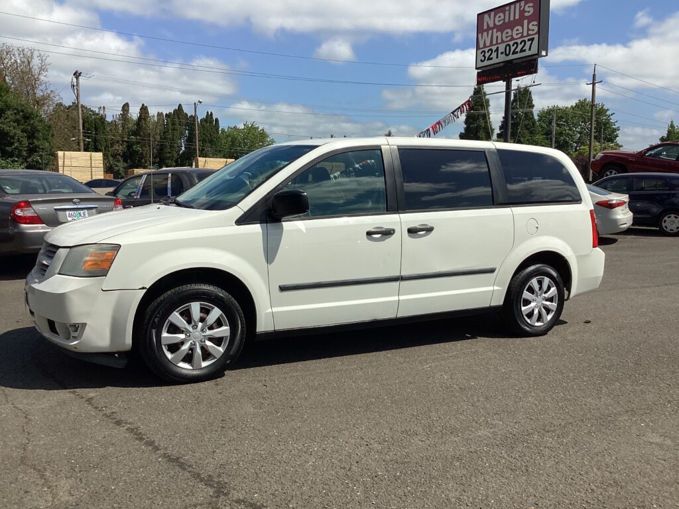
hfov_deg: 58.4
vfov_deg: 45.4
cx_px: 340
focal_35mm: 31
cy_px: 254
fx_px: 608
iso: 25
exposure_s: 1/2262
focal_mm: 3.3
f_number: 2.4
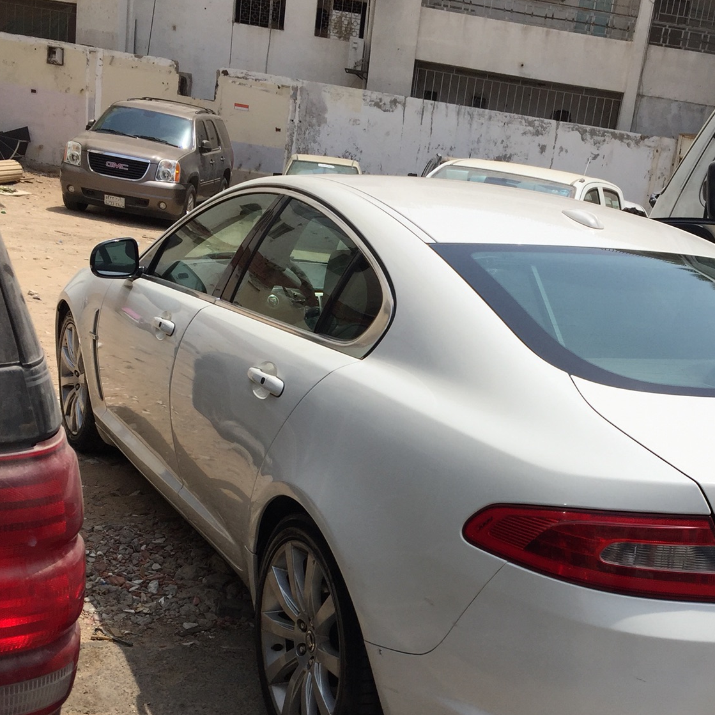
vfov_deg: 37.5
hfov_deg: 38.2
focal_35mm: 44
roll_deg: -9.5
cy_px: 528
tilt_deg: -17.9
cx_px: 432
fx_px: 1028
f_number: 2.2
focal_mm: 4.15
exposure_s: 1/3049
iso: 32
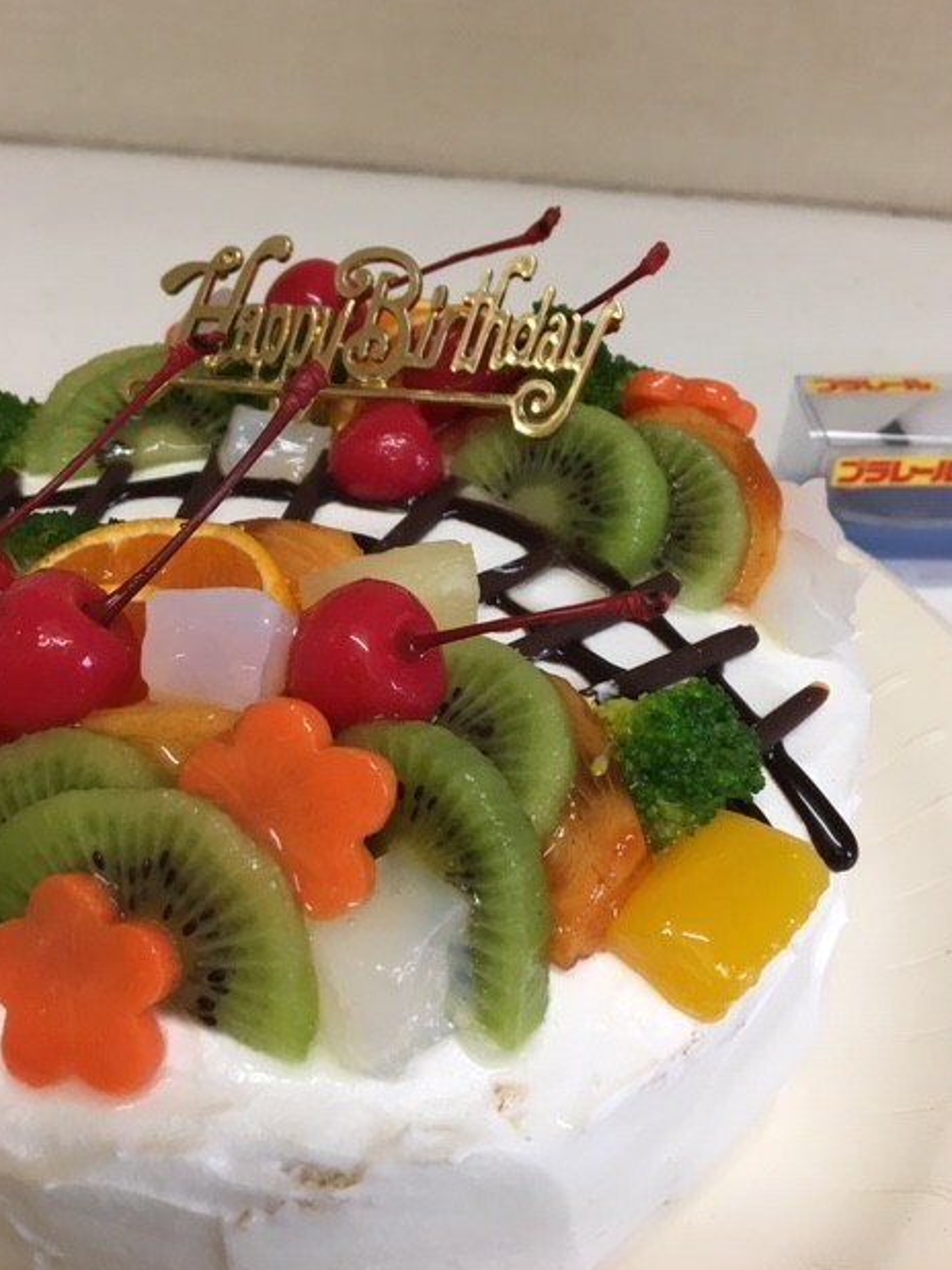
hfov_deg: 46.8
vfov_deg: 60.0
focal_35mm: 30
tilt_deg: -40.3
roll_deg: -1.3
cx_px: 484
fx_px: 1100
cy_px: 618
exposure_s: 1/30
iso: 64
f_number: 2.2
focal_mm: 4.15
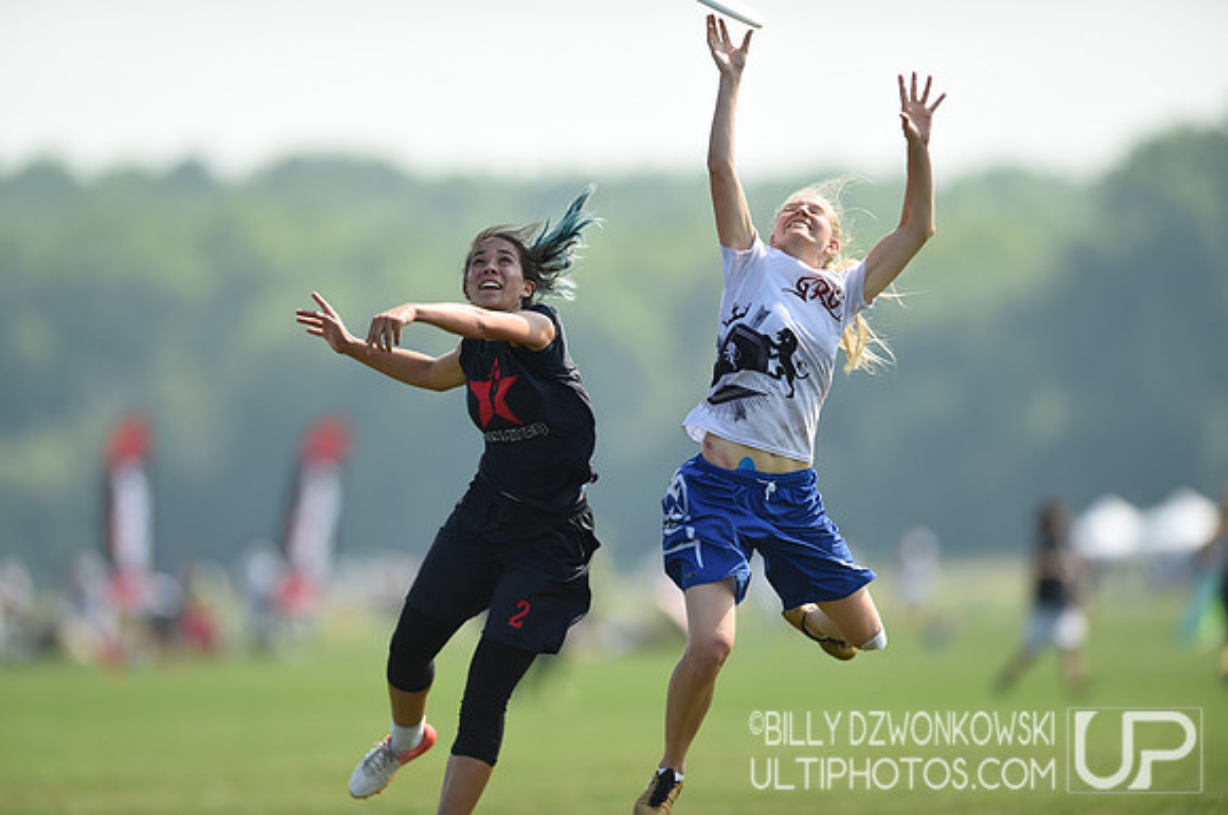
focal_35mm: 400
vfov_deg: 3.4
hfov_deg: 5.2
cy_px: 408
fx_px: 13625
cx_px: 614
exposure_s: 1/1000
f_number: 2.8
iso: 100
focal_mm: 400
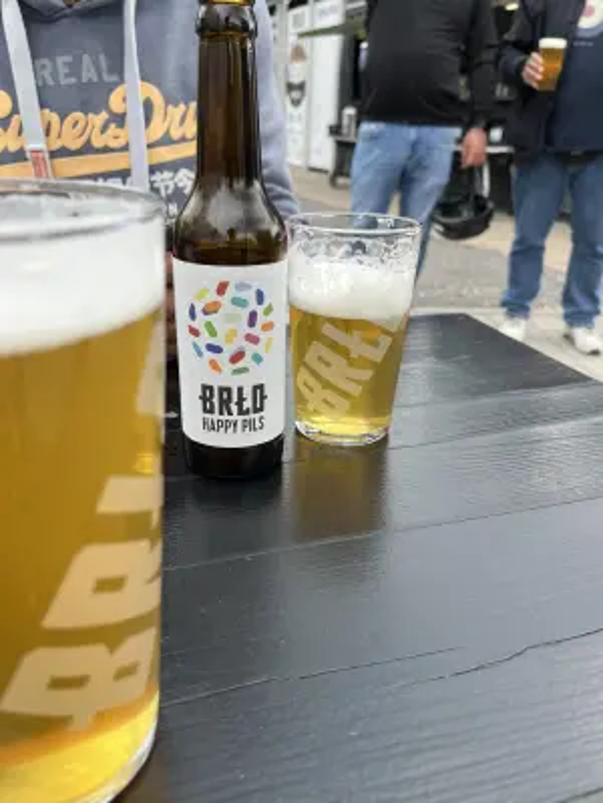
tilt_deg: -25.0
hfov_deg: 53.1
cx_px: 302
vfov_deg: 67.3
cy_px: 402
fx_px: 604
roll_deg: -1.5
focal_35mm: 26
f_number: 1.6
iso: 50
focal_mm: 5.1
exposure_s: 1/845
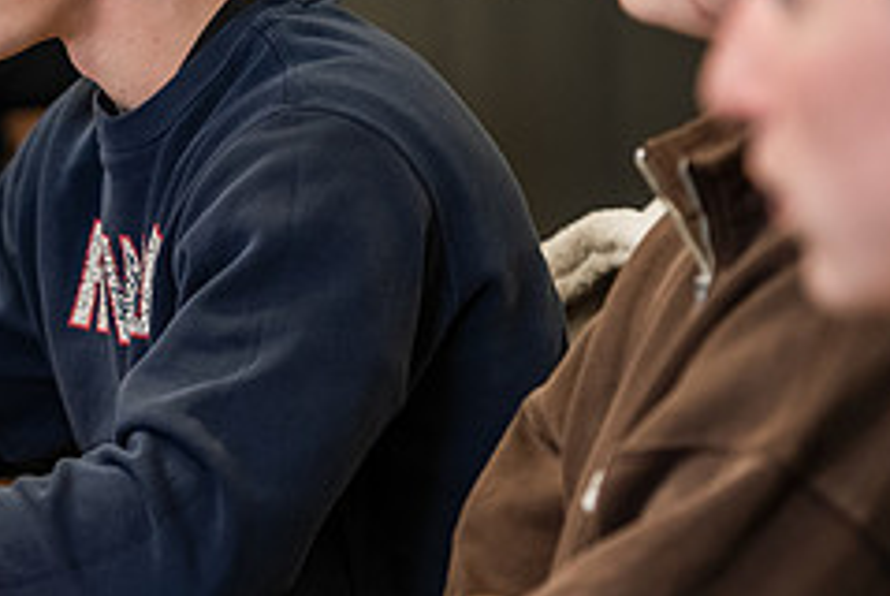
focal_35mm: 303
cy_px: 39
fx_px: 7500
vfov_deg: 4.5
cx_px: 0
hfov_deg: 6.8
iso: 1250
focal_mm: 125
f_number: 2.8
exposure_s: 1/200
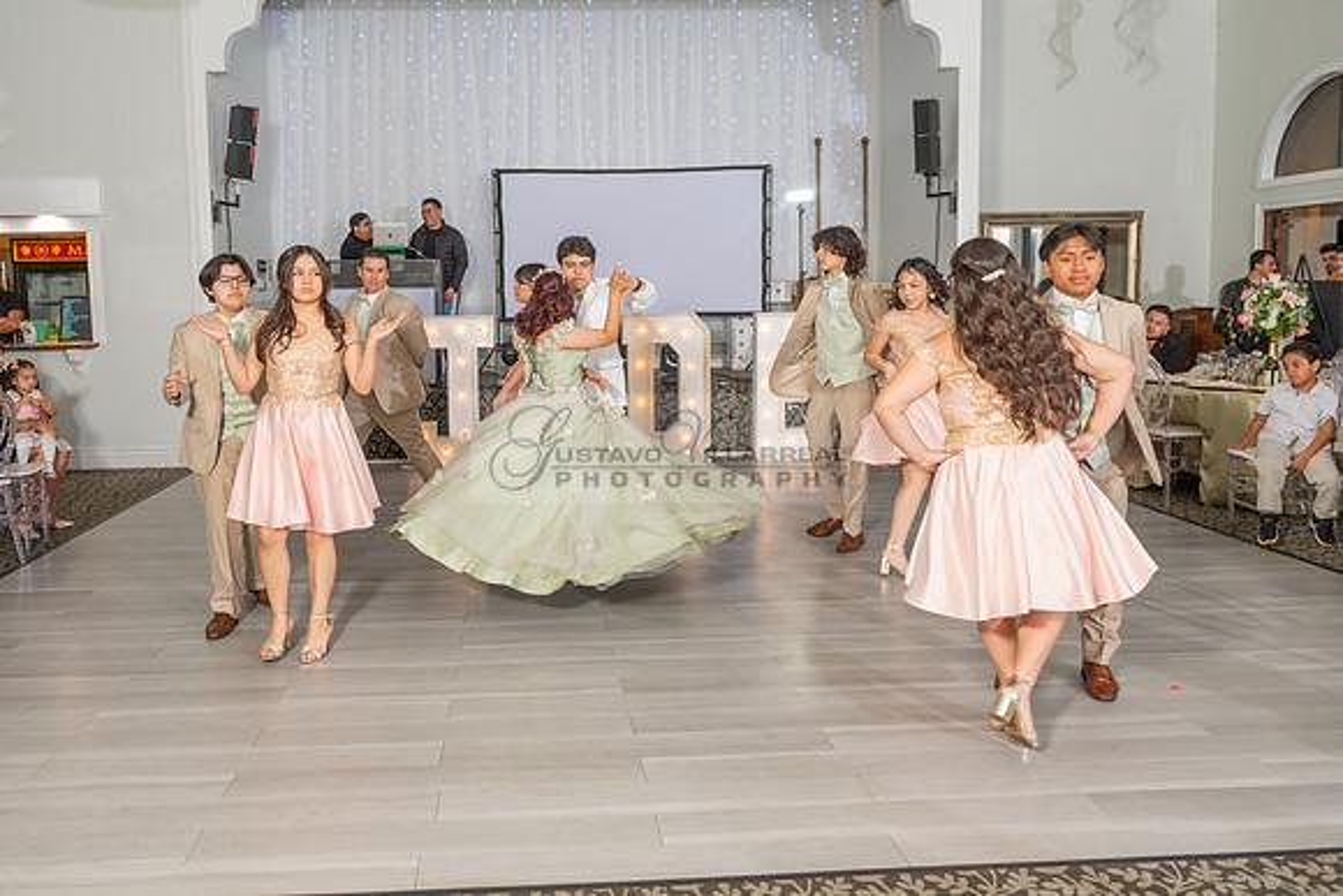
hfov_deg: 63.3
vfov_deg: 44.7
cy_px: 378
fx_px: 1085
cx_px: 581
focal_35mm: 29
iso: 500
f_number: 3.5
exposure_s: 1/160
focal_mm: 24
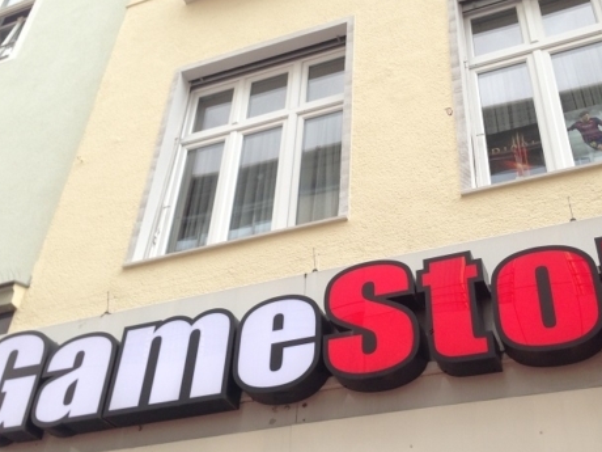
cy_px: 211
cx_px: 347
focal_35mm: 43
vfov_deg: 33.6
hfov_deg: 43.7
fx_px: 748
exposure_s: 1/226
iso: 50
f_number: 2.4
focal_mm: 4.13
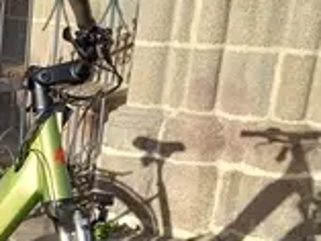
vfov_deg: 17.8
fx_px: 752
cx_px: -86
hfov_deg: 21.9
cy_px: 235
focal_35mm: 81
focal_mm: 3.98
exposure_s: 1/155
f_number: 1.8
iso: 20
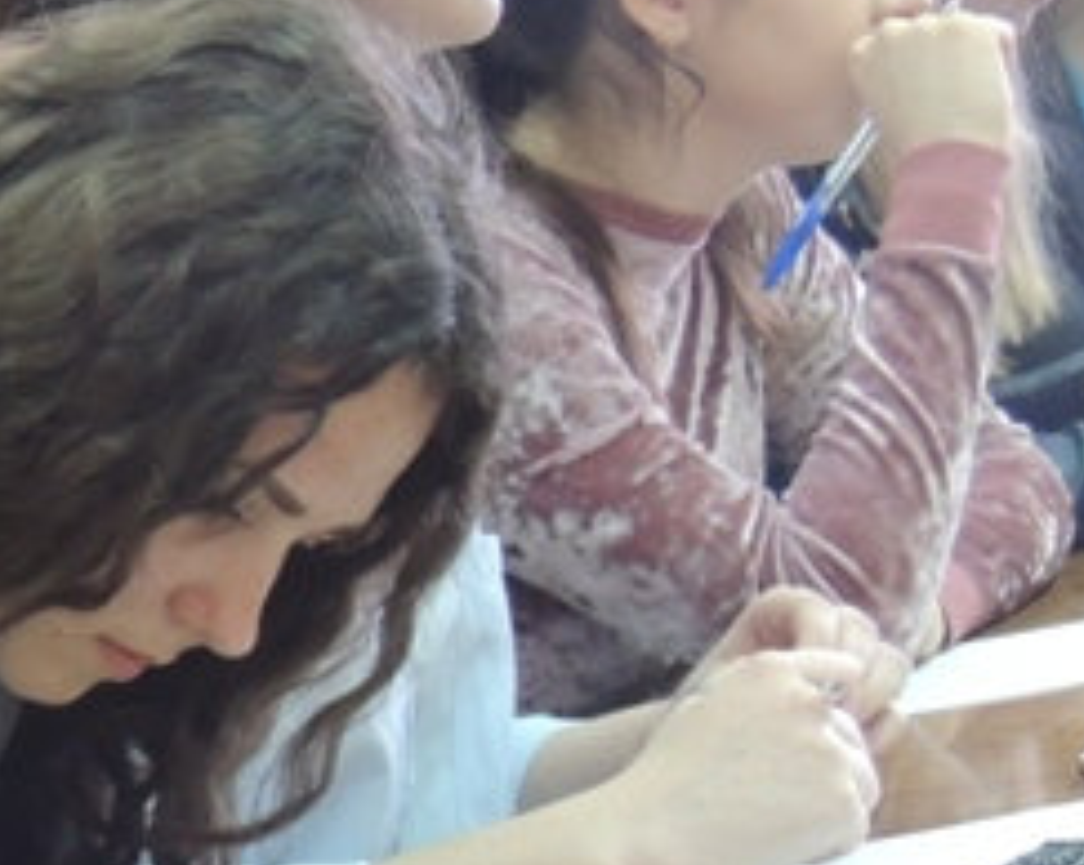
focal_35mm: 161
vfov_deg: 9.5
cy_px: 945
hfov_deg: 11.4
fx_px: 5161
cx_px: -651
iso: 500
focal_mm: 8.9
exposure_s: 1/13
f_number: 3.6
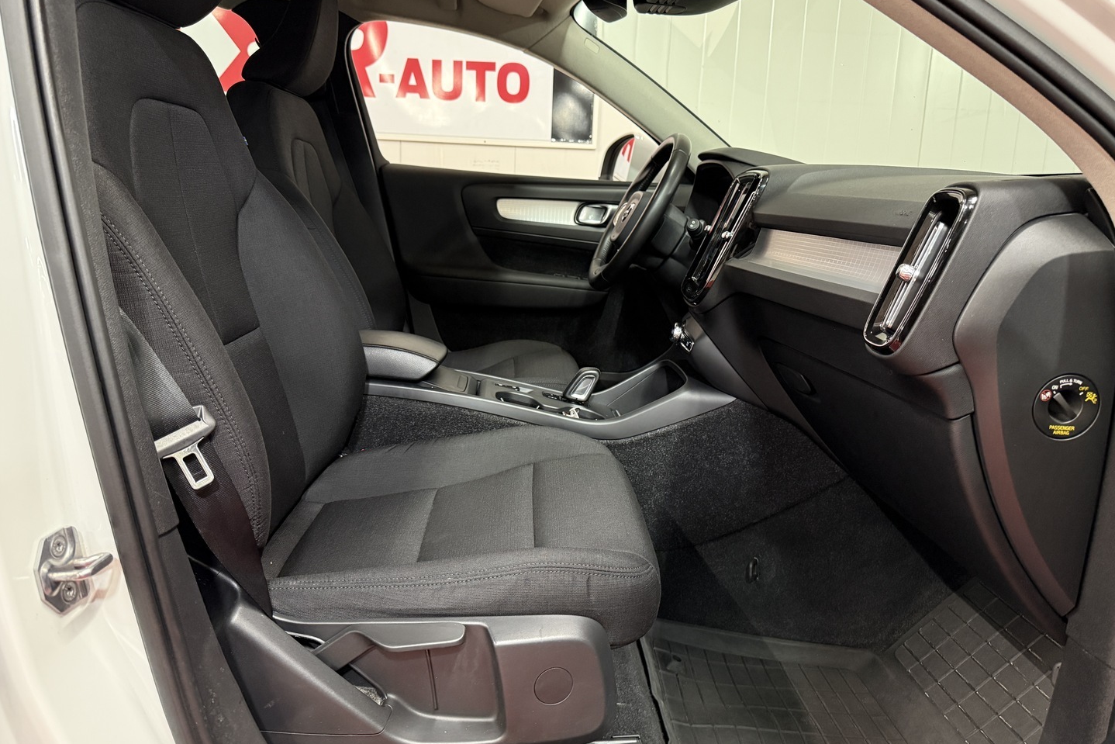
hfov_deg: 71.5
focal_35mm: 25
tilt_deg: -11.0
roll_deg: -2.5
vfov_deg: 51.3
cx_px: 558
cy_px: 353
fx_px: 774
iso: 640
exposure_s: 1/60
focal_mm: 6.76
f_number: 1.78
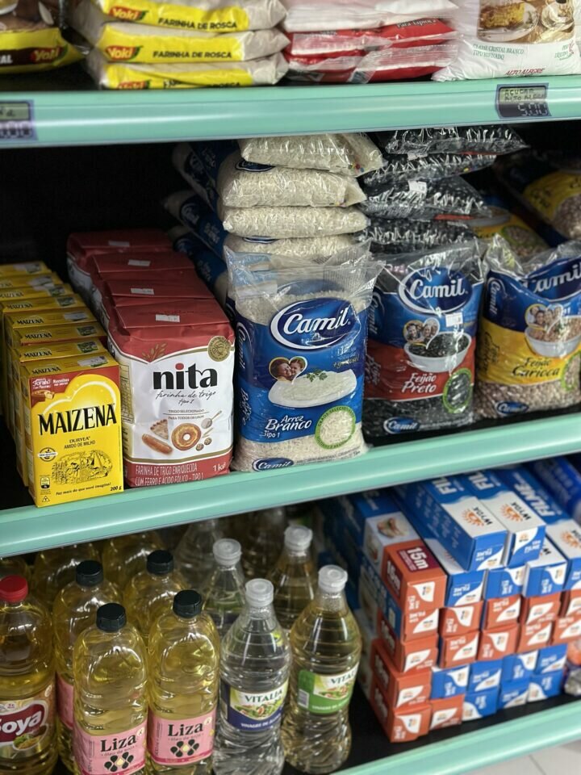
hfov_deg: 30.3
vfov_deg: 39.7
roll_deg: -4.5
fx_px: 1074
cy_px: 388
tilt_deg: -29.1
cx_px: 290
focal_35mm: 48
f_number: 1.78
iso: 500
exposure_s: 1/40
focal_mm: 6.86
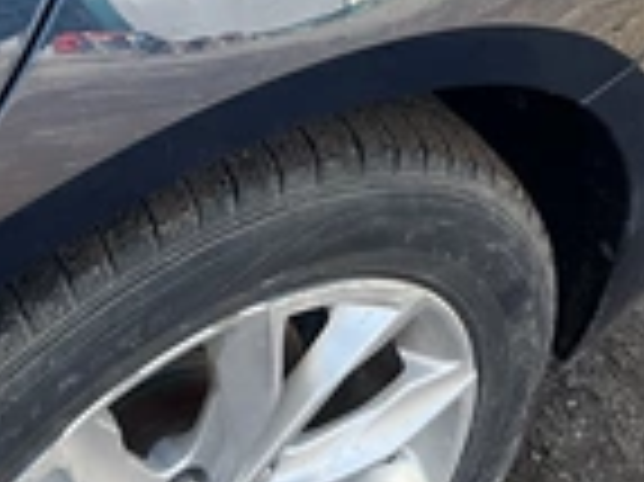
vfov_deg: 17.3
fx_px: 1506
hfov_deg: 24.1
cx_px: 360
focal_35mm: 81
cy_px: -113
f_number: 1.8
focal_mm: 3
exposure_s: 1/229
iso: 20
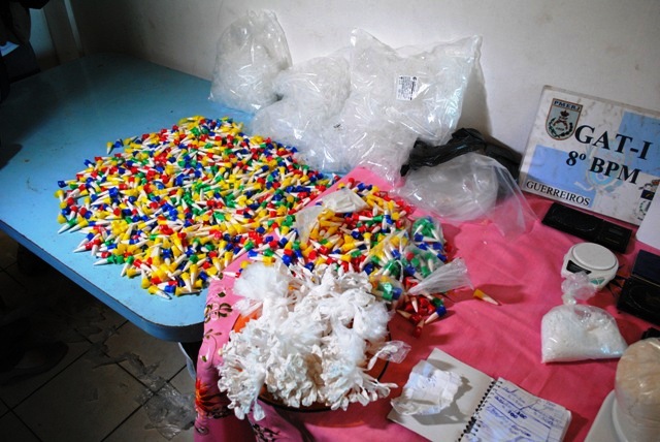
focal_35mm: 27
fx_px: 495
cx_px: 330
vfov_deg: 48.0
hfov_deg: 67.3
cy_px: 221
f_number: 4.5
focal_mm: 18
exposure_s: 1/80
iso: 800
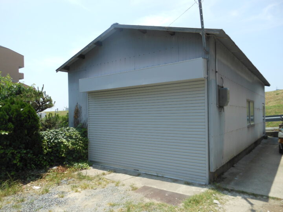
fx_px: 204
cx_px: 142
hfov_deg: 69.4
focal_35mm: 25
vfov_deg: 54.9
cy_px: 106
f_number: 3.2
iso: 80
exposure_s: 1/640
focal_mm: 4.5
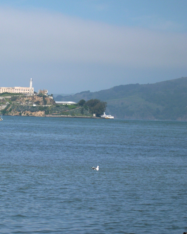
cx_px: 7
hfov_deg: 8.7
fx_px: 1217
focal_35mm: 176
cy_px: 108
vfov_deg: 11.0
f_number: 4.9
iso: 100
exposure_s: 1/566
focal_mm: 24
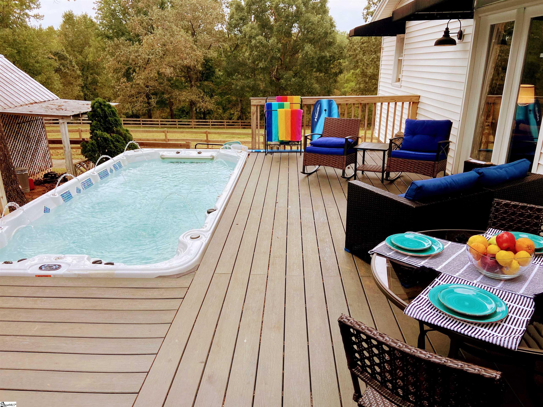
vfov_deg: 53.1
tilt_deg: -19.3
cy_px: 204
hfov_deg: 67.3
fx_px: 408
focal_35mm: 26
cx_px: 272
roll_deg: +0.8
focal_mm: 4.25
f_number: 1.8
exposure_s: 1/259
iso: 32
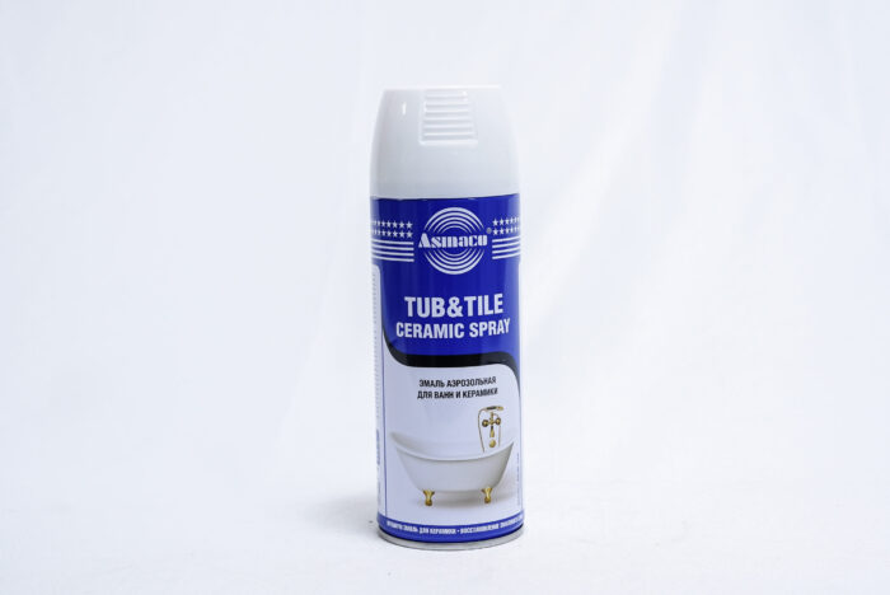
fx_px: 1583
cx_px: 445
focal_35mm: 64
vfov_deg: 21.3
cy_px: 298
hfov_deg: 31.4
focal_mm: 64
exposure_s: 1/200
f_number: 9
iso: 3200
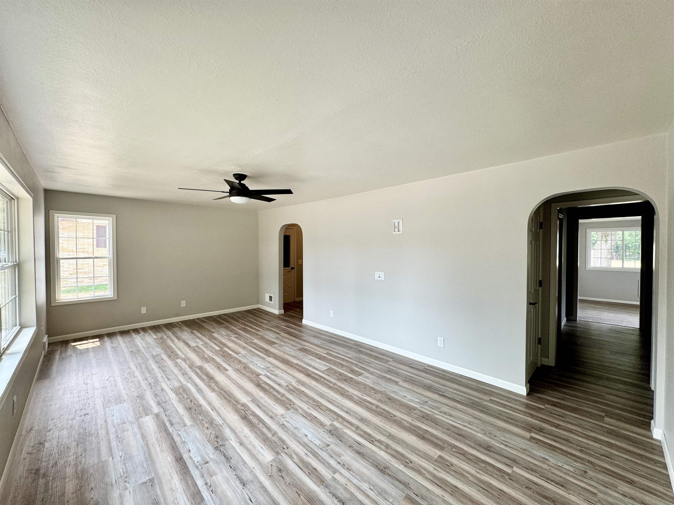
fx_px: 273
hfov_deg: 102.1
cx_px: 337
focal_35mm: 14
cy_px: 252
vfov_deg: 85.7
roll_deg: +0.5
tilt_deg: -0.9
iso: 100
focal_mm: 2.22
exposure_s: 1/120
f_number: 2.2
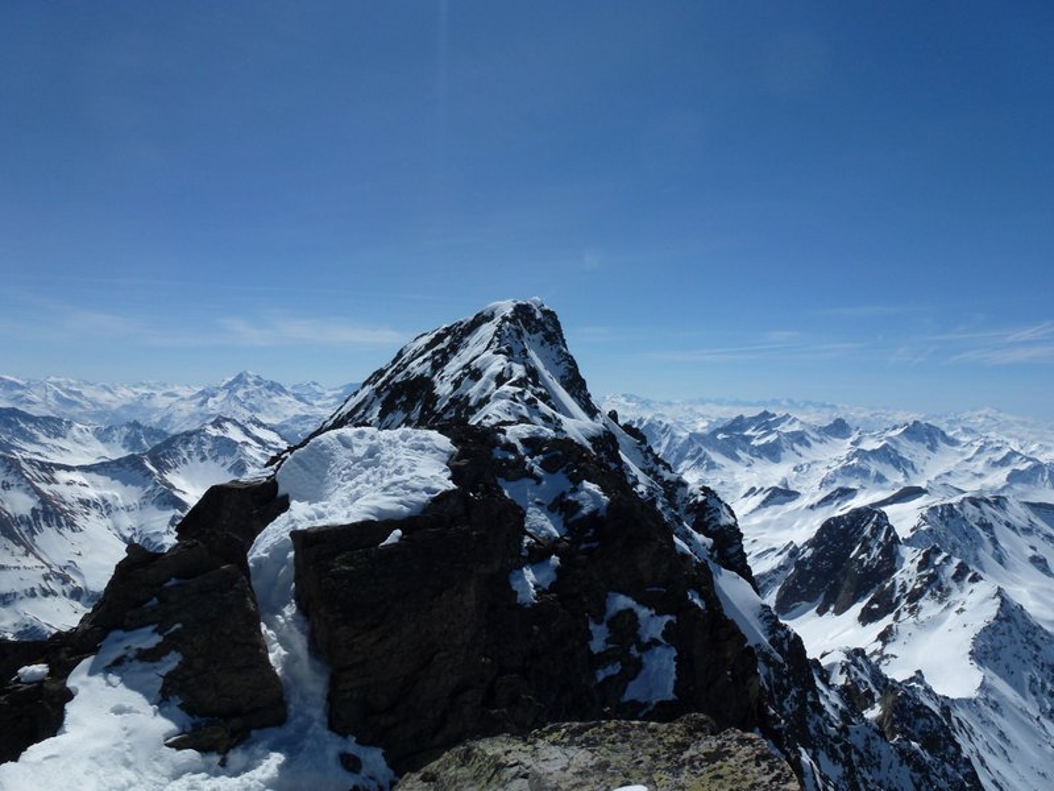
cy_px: 396
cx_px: 527
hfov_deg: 71.6
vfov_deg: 56.8
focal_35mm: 24
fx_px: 731
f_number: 4.5
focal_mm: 4.3
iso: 100
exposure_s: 1/2000
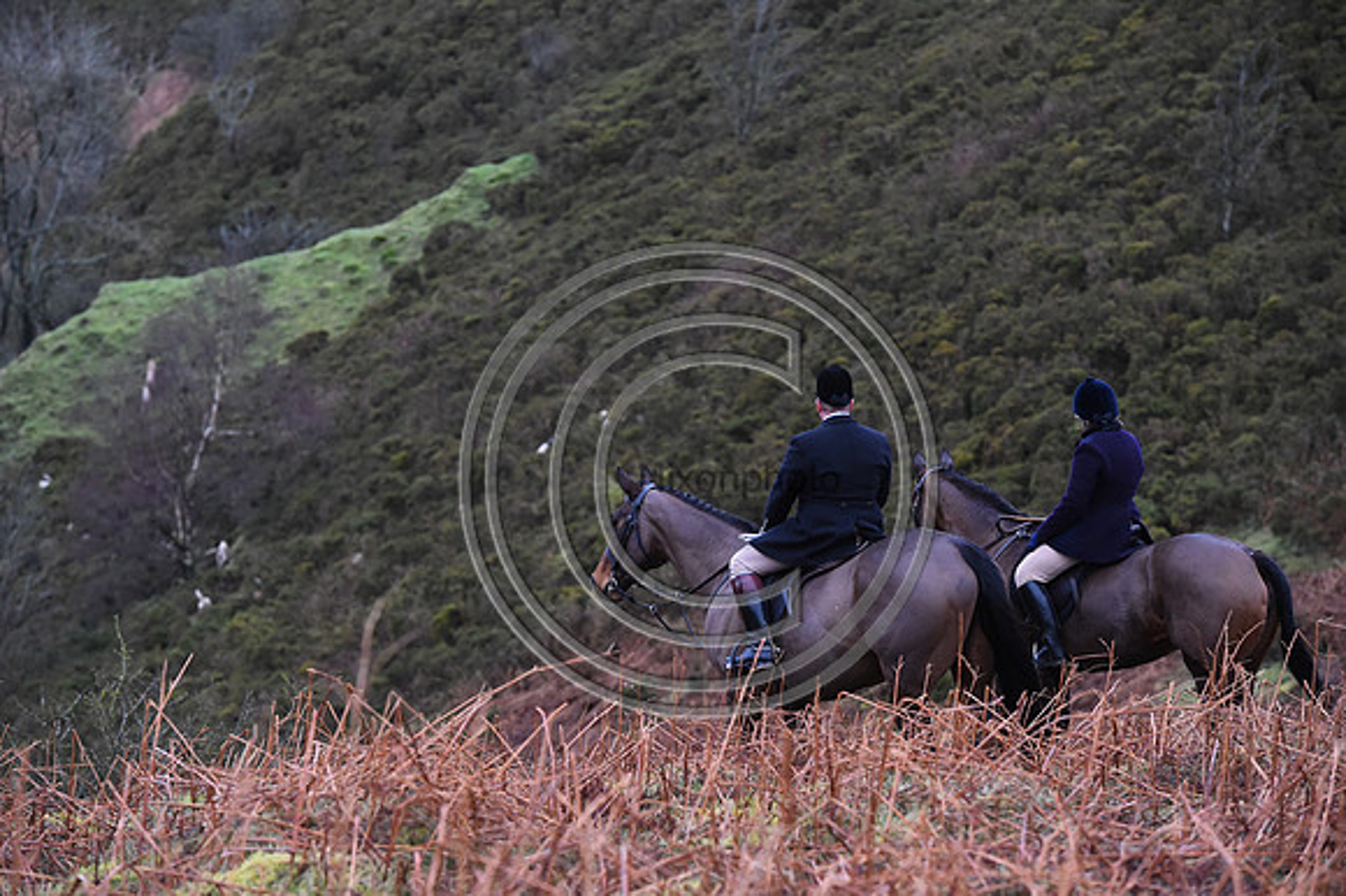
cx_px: 673
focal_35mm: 175
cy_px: 448
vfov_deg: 7.8
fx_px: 6539
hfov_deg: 11.8
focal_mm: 175
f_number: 6.3
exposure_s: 1/800
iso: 3200
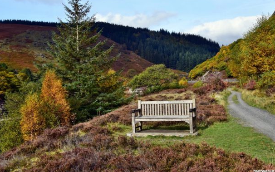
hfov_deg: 47.2
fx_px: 315
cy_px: 78
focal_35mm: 42
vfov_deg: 30.5
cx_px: 140
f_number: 11
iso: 400
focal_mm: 26
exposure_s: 1/400
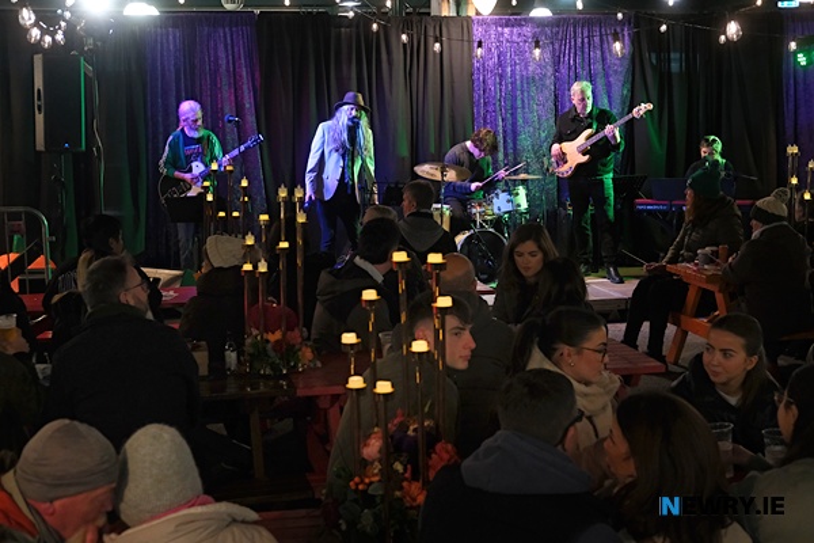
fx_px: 1198
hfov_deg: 37.5
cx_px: 407
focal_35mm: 53
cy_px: 272
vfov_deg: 25.5
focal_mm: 35
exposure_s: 1/125
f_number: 4.5
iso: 4000
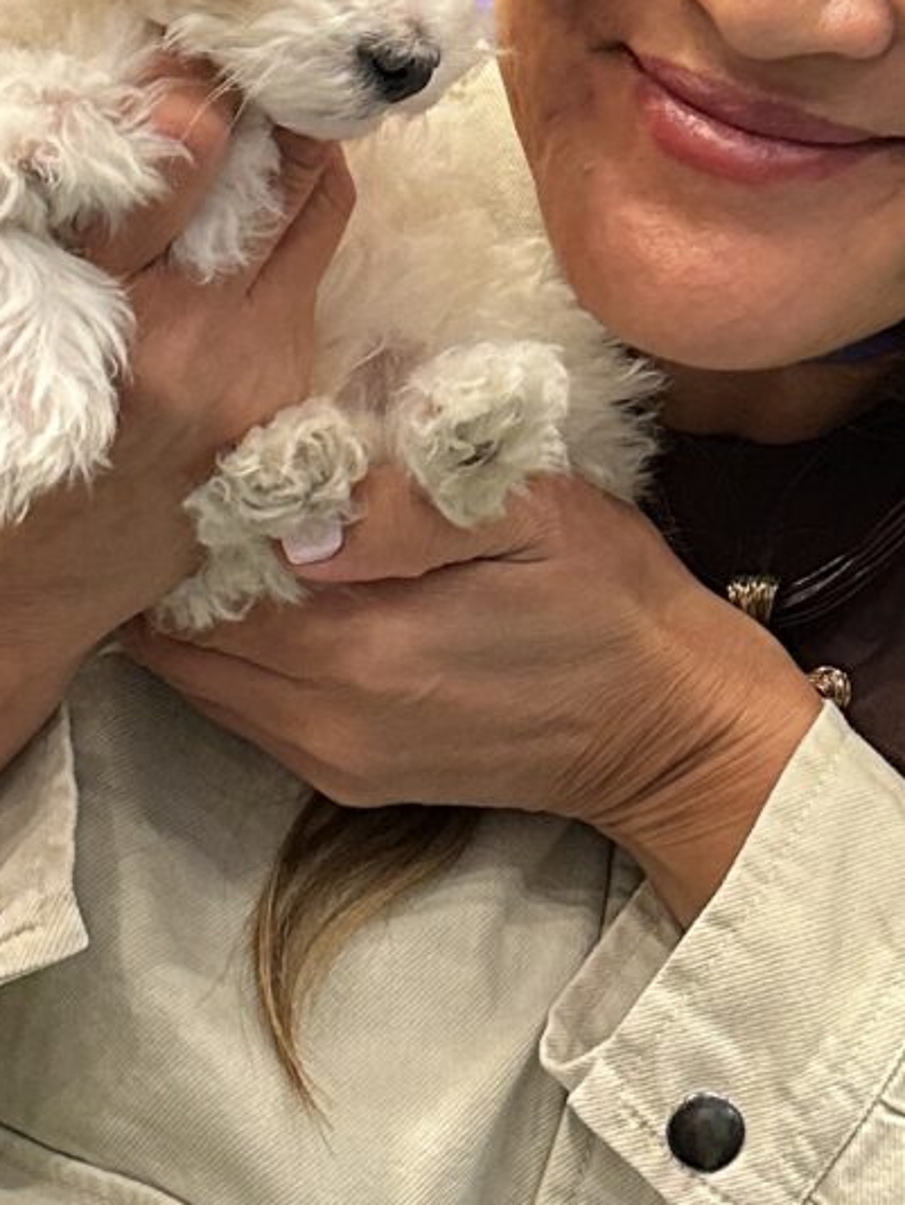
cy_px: 537
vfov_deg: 17.1
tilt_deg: +1.7
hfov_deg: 12.8
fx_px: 4006
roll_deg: +1.3
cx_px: 747
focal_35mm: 115
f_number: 1.78
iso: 400
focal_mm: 6.86
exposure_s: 1/60
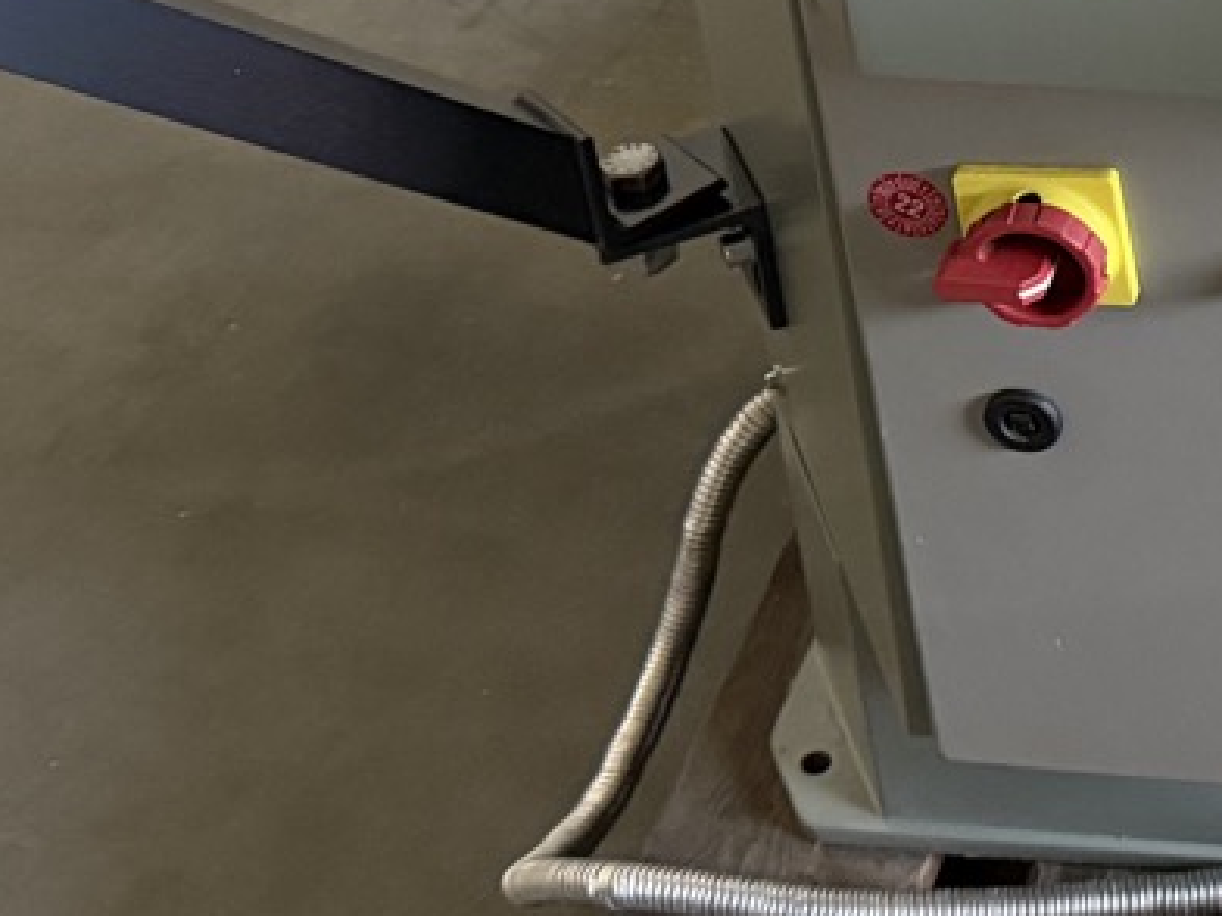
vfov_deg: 14.7
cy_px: -122
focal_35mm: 98
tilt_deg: -33.7
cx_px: 1680
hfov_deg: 18.4
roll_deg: +0.3
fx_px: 3460
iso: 640
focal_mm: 6.76
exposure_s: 1/60
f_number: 1.78
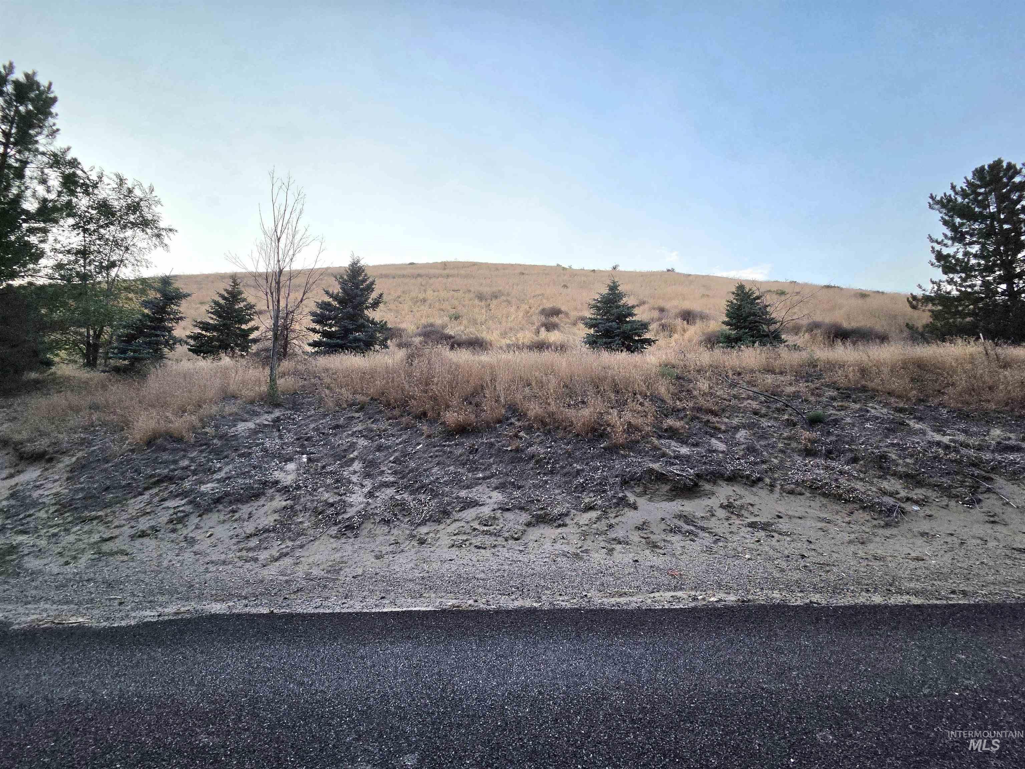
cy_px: 384
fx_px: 385
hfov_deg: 106.2
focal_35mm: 13
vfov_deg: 89.9
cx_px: 512
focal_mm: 2.2
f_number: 2.2
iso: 100
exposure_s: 1/2000
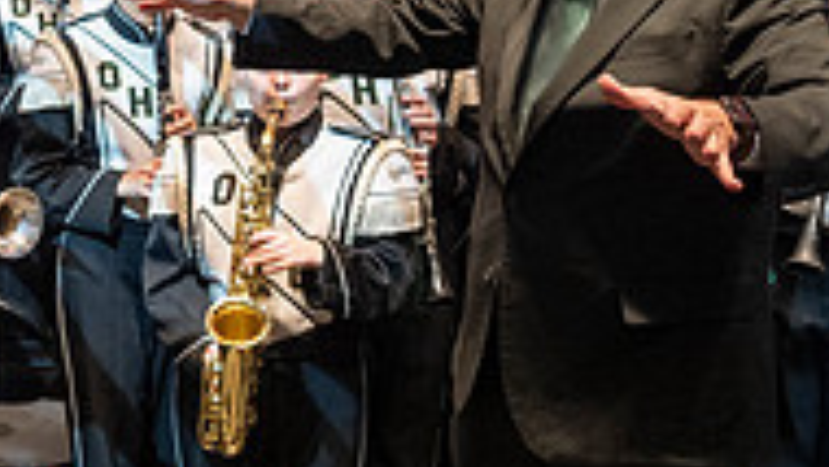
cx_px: -353
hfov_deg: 19.8
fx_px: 2111
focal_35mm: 96
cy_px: 190
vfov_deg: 12.6
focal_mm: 30
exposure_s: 1/500
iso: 1600
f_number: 4
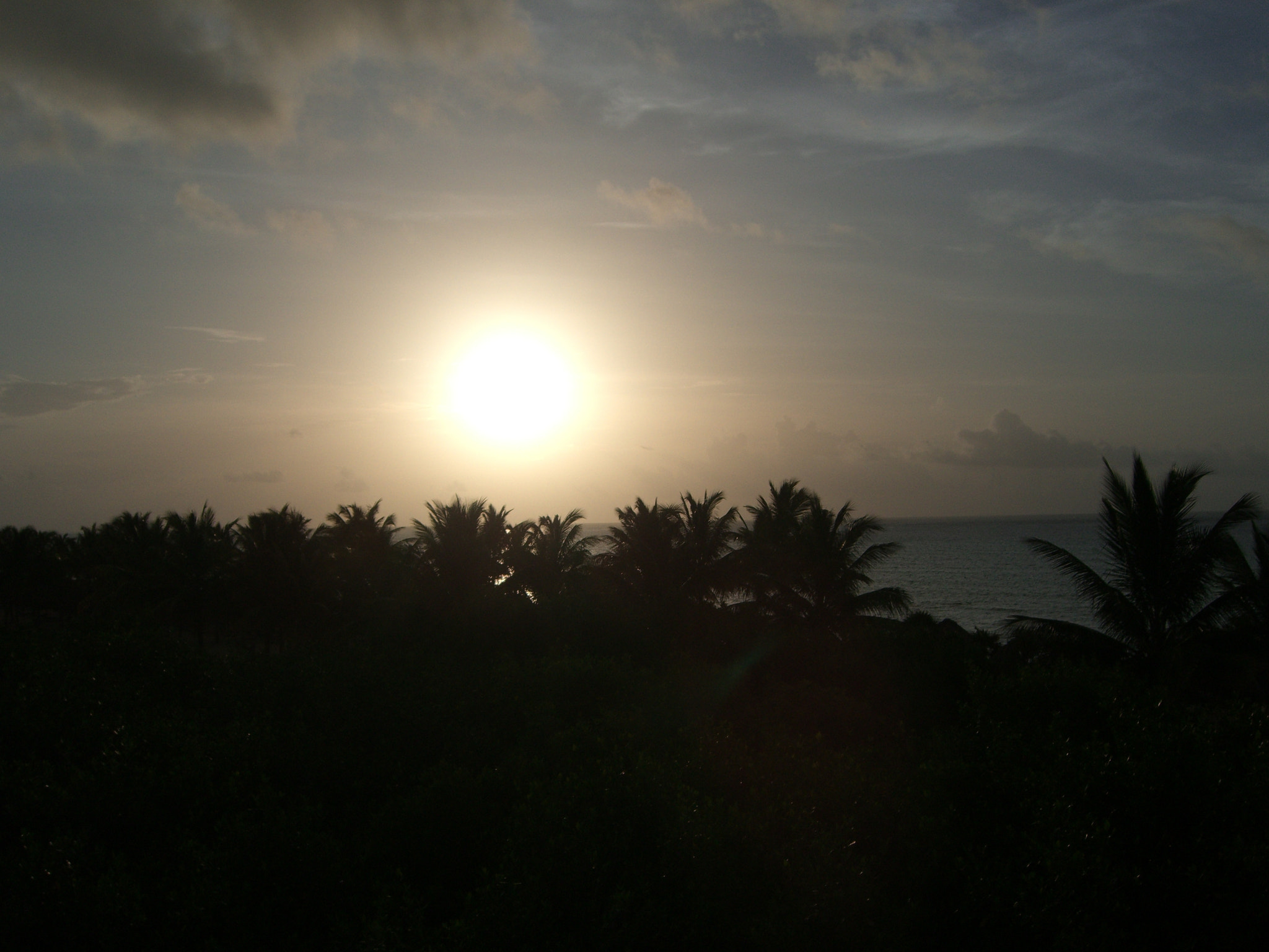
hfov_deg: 49.0
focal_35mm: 38
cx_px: 634
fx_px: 1393
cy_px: 476
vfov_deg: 37.7
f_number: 8
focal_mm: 7.9
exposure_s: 1/1000
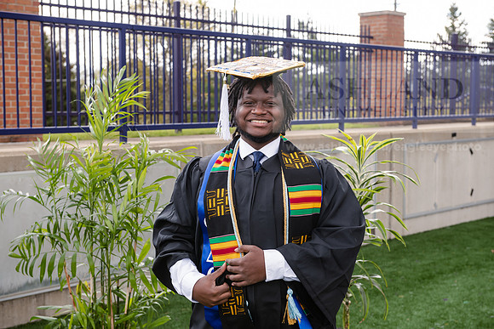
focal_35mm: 58
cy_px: 164
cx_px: 247
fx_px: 796
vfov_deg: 23.4
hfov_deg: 34.5
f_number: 5.6
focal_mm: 58
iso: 400
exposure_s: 1/200
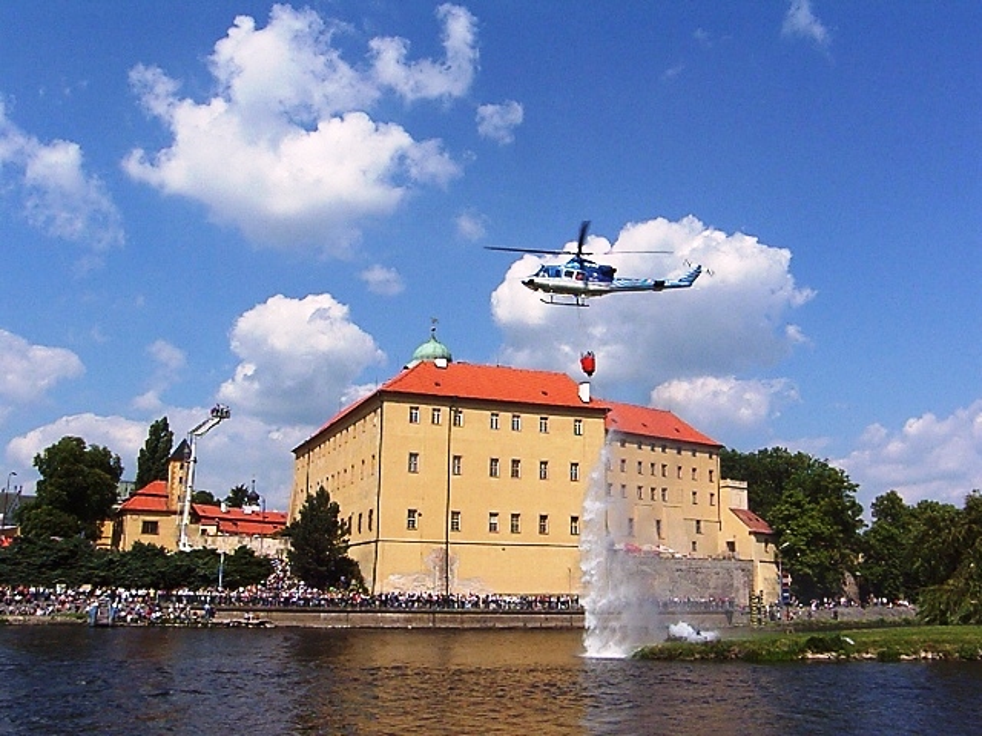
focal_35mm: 35
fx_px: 993
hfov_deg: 52.6
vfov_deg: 40.7
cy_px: 368
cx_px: 491
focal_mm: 9
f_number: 7.1
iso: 50
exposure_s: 1/400
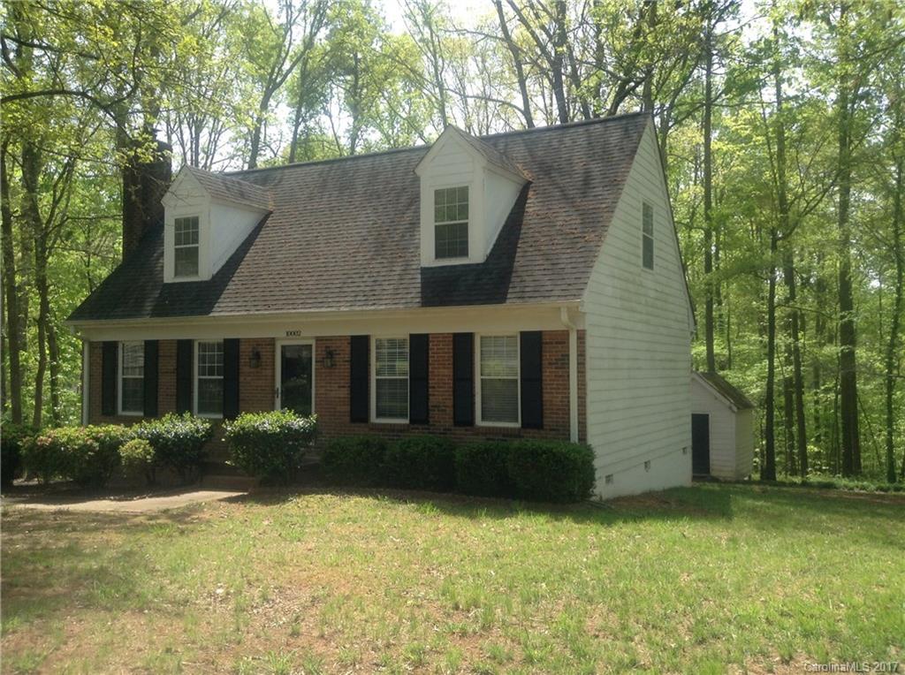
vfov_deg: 42.8
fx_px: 861
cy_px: 338
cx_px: 452
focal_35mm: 33
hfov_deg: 55.4
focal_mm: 3.3
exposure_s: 1/294
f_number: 2.4
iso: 25
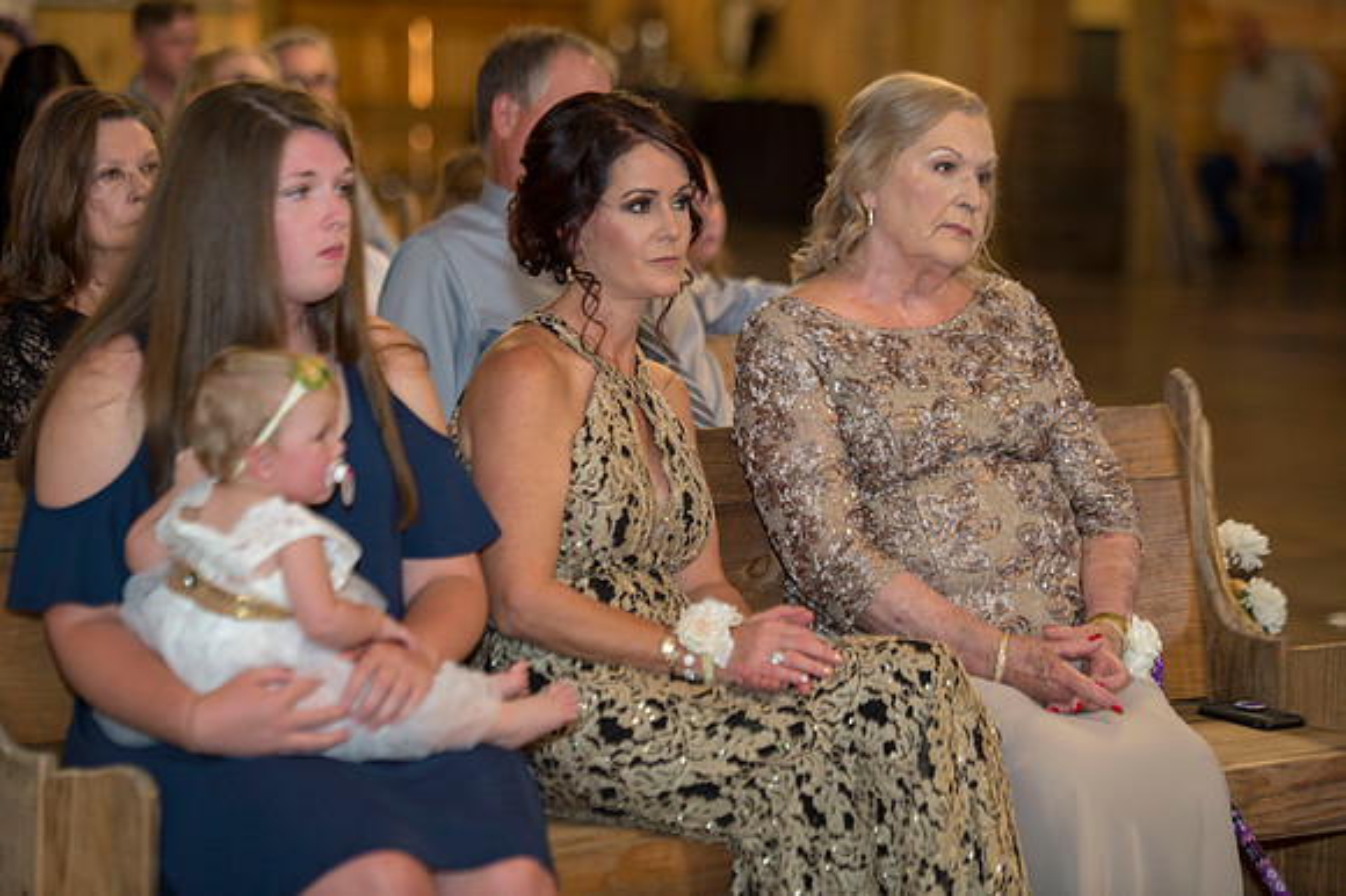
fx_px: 4671
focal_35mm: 125
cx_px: 673
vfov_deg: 11.0
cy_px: 448
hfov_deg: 16.4
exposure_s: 1/160
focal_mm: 125
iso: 1600
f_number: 2.8
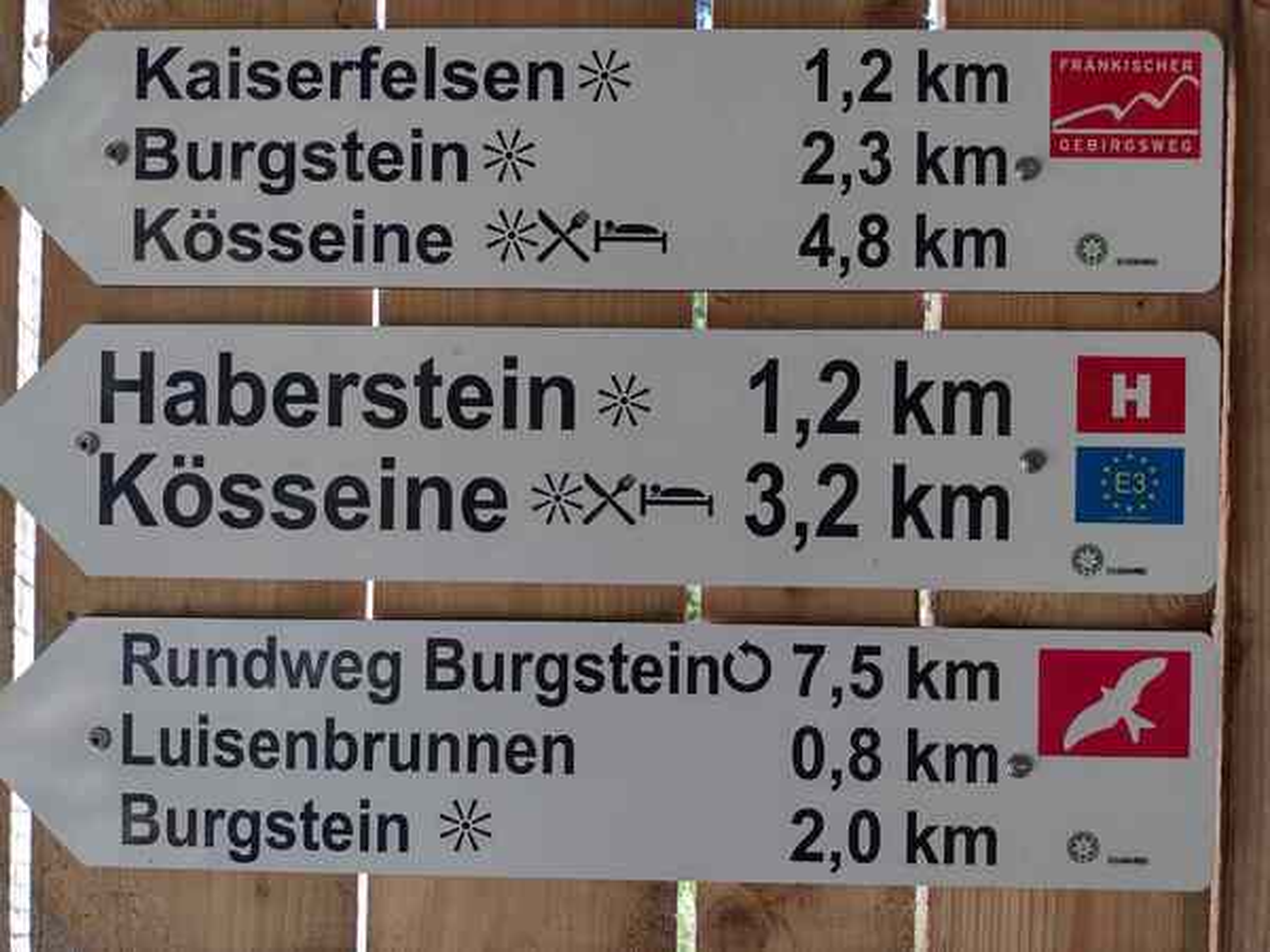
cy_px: 476
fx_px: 991
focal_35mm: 27
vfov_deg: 51.4
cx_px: 635
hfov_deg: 65.3
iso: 100
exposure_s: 1/178
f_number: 1.7
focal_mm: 4.71
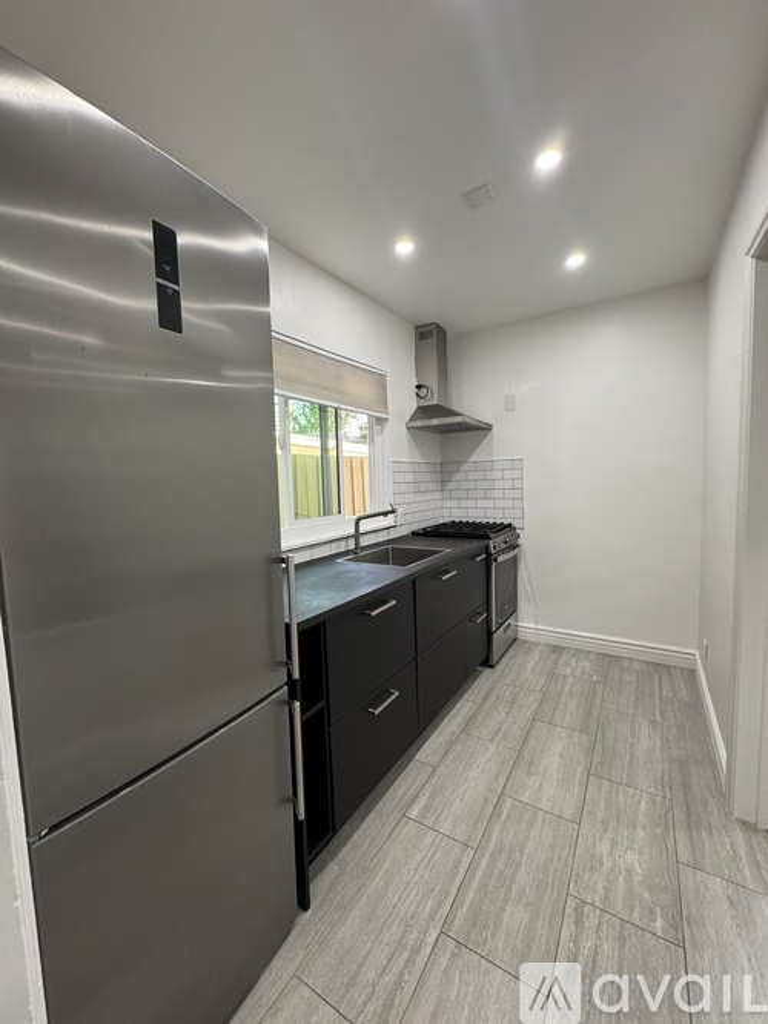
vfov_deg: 102.1
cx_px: 384
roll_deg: +1.9
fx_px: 414
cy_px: 512
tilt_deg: -4.7
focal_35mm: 14
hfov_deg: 85.7
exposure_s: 1/120
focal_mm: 2.22
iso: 250
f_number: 2.2
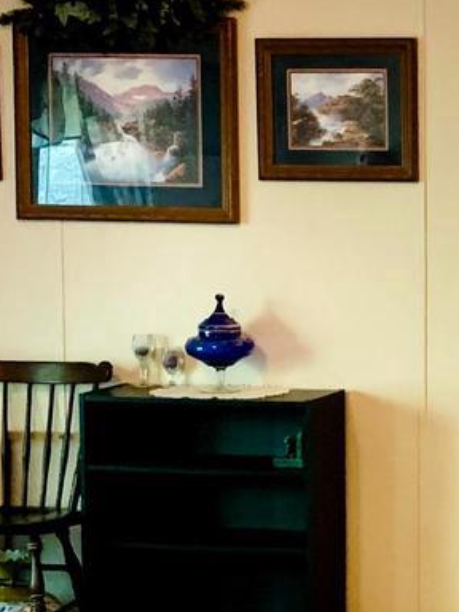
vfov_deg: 18.9
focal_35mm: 104
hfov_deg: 13.6
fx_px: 1839
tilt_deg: -4.0
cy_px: 359
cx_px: 615
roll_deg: -0.9
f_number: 1.8
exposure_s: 1/40
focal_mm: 4.25
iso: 320
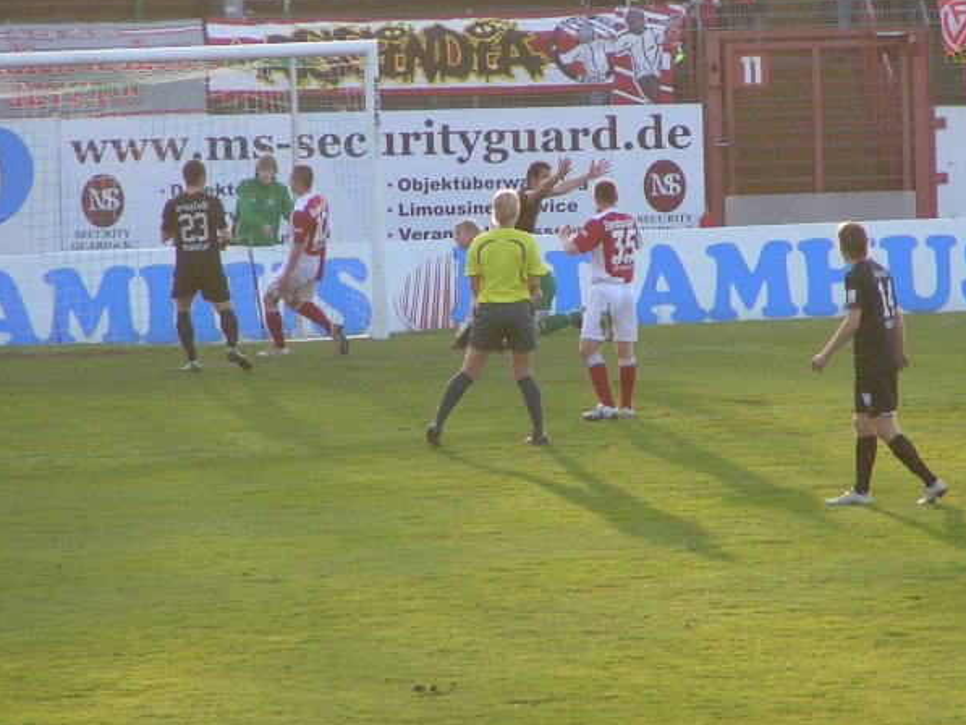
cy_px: 270
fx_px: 14207
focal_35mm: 509
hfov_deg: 3.9
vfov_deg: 2.9
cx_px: 515
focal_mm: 58
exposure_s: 1/400
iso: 160
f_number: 3.5
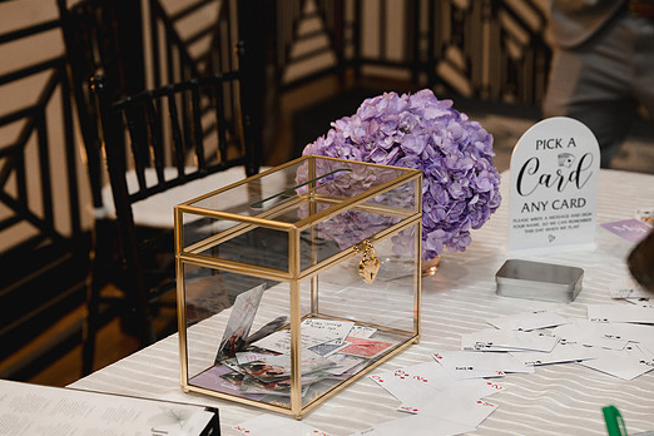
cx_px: 350
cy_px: 239
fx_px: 1453
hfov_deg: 25.4
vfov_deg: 17.1
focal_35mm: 80
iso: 800
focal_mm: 70
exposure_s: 1/125
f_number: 5
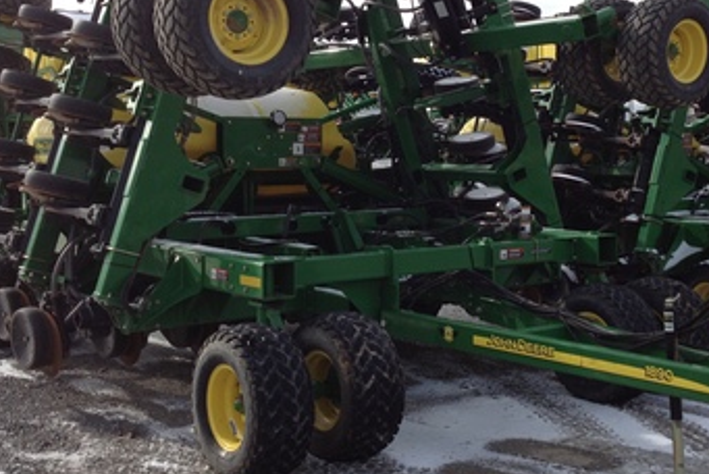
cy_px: 173
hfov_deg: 34.4
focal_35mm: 58
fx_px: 1143
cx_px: 420
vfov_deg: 23.4
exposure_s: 1/1416
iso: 50
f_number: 2.4
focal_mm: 4.28
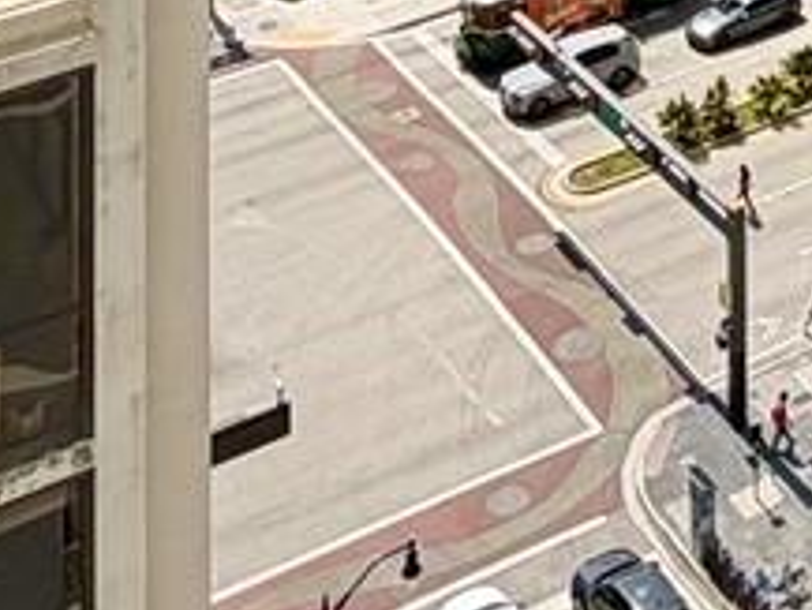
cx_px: 1175
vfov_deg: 10.6
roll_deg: +0.4
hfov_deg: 17.4
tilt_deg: -1.3
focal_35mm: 103
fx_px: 2417
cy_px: -1153
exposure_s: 1/1087
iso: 20
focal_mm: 2.22
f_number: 2.2
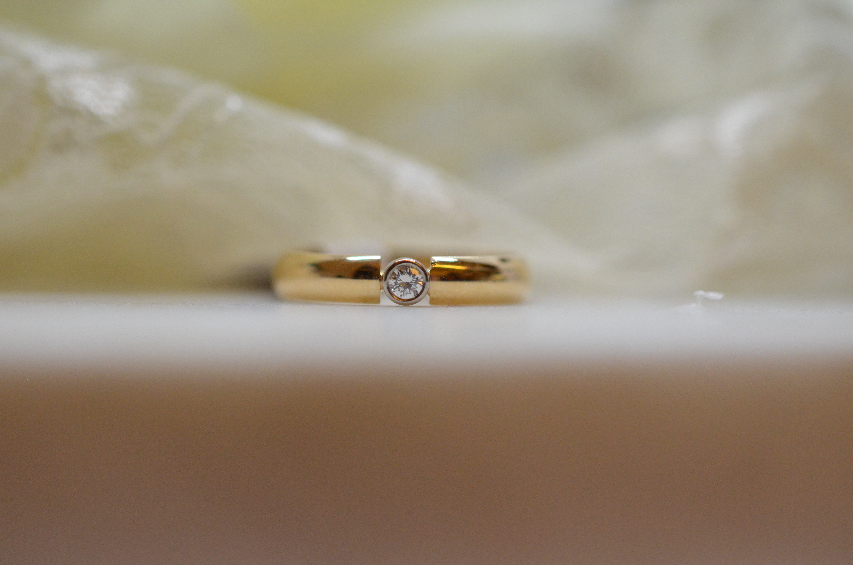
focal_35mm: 60
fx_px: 1419
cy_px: 282
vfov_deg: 22.5
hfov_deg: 33.5
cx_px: 426
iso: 3200
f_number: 5
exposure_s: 1/2000
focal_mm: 40
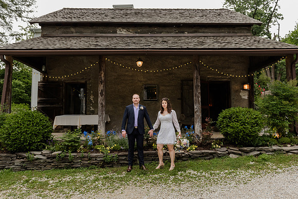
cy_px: 102
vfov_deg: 46.8
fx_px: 230
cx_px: 150
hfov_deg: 65.9
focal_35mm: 28
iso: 800
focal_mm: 26
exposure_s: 1/320
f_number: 4
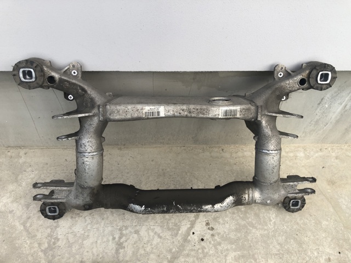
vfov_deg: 49.7
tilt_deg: -46.7
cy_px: 132
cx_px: 176
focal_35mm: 28
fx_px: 284
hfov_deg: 63.5
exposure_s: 1/241
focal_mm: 4
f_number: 1.8
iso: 20
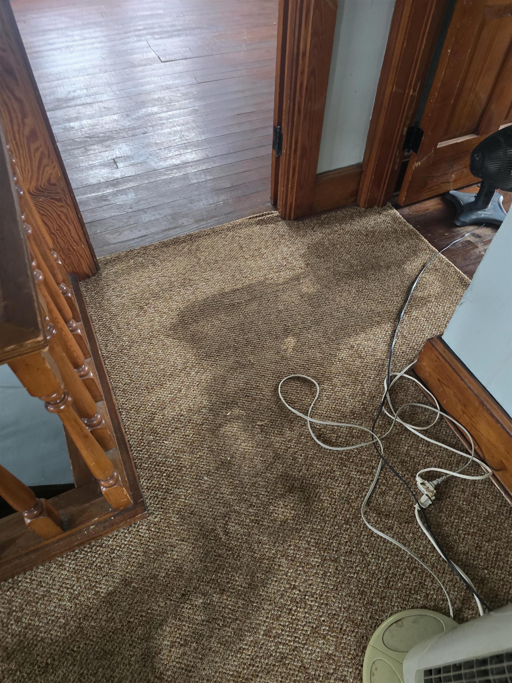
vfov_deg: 73.9
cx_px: 256
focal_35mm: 23
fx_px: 454
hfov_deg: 58.9
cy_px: 342
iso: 640
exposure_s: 1/60
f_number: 1.7
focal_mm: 6.3
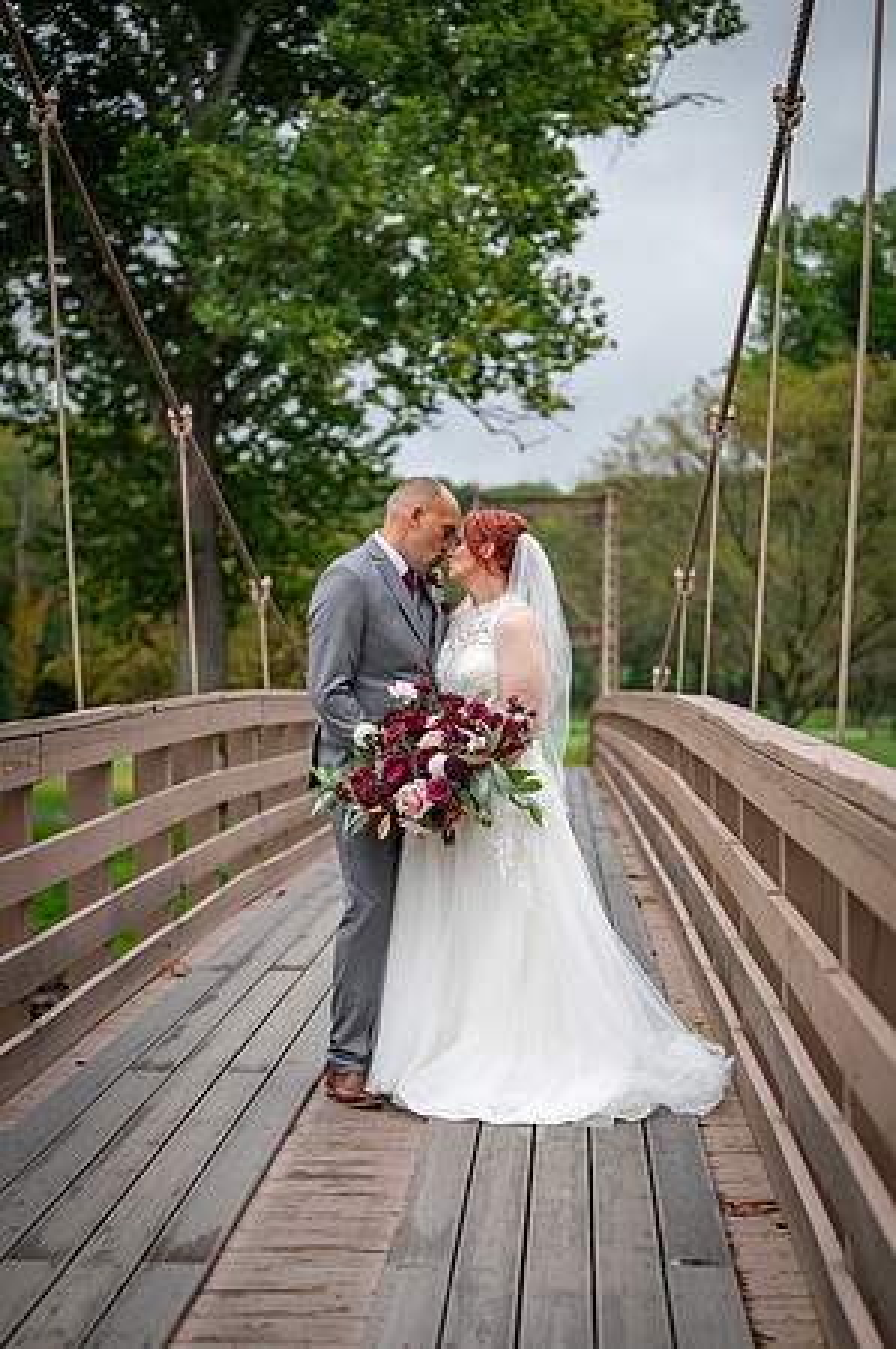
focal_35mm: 70
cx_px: 448
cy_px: 674
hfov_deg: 19.4
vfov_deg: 28.9
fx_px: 2619
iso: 640
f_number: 2.8
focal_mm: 70
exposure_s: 1/2000
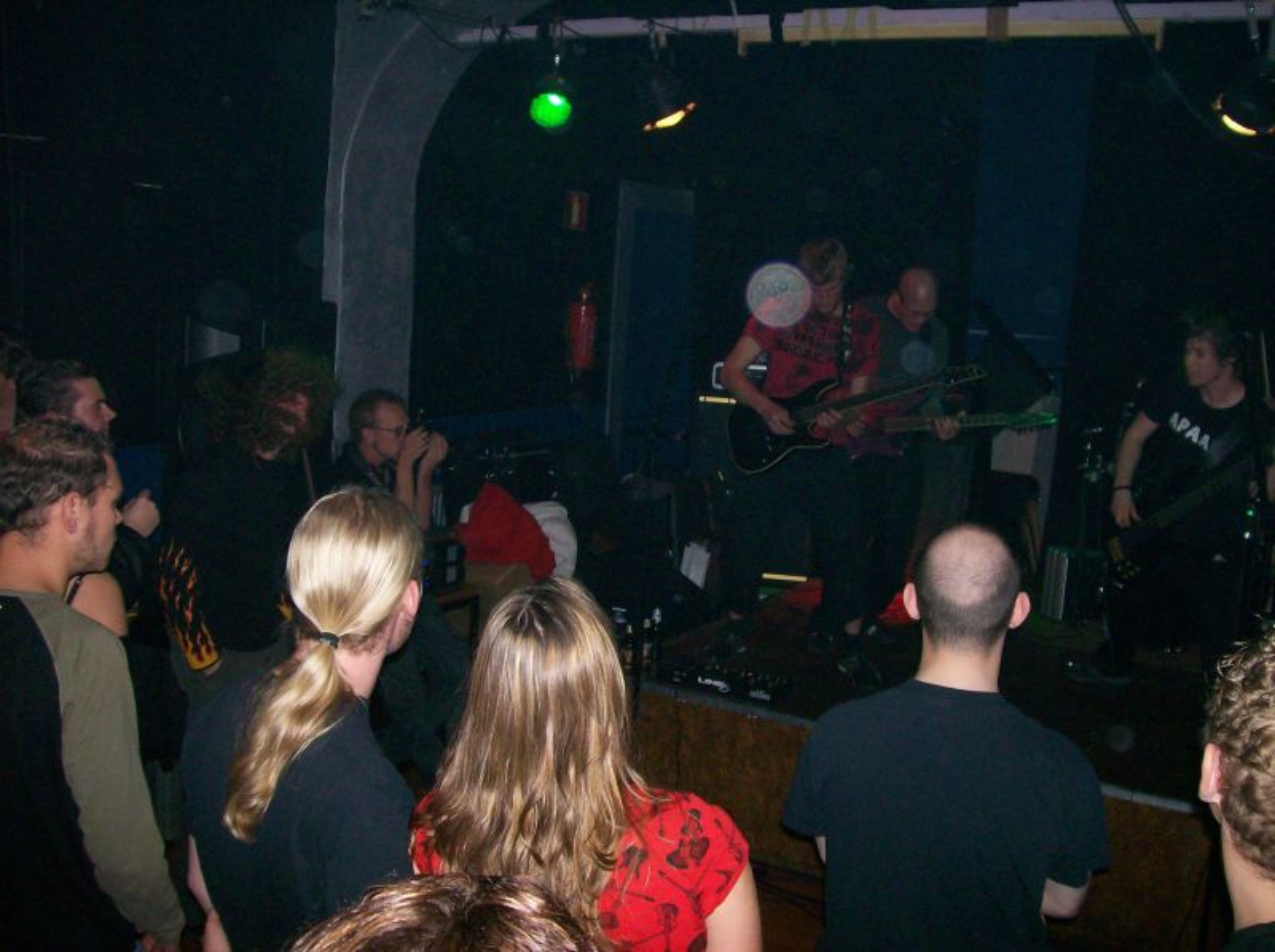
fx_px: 1324
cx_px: 638
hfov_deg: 51.4
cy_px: 476
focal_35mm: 36
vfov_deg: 39.6
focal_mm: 6
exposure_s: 1/64
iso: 140
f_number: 2.7
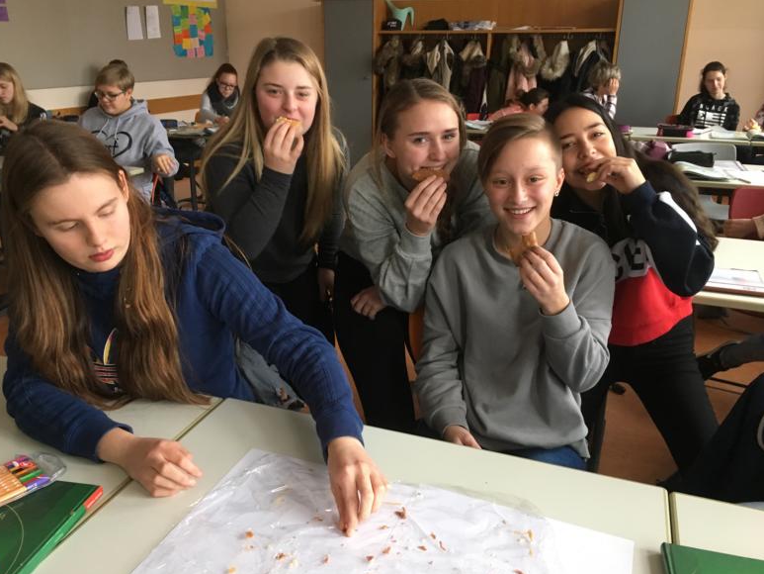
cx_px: 372
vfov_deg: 46.8
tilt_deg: -18.7
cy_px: 280
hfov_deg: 59.9
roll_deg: +0.1
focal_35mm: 30
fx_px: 662
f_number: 2.2
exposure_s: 1/33
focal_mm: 4.15
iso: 200
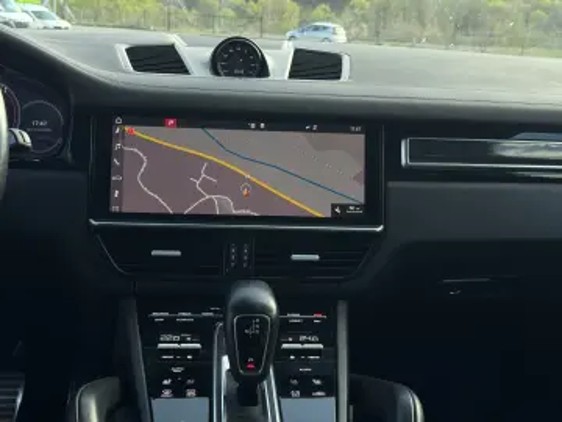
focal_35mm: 48
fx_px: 779
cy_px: 211
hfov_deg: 39.7
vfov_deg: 30.3
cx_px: 281
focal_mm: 6.76
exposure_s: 1/404
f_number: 1.78
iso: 64
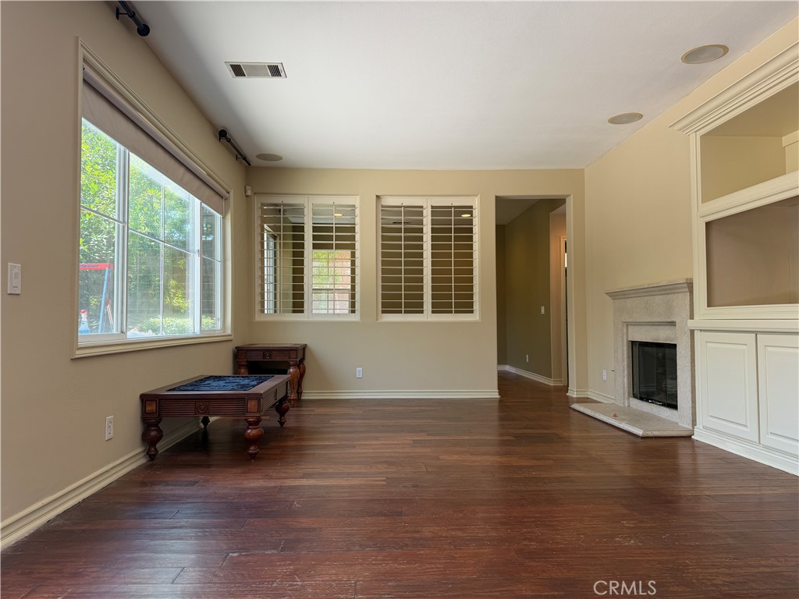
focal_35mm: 24
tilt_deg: +2.1
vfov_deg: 56.8
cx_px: 400
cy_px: 300
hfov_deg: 71.6
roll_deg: +0.7
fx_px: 554
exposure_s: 1/121
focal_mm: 6.76
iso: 64
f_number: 1.78
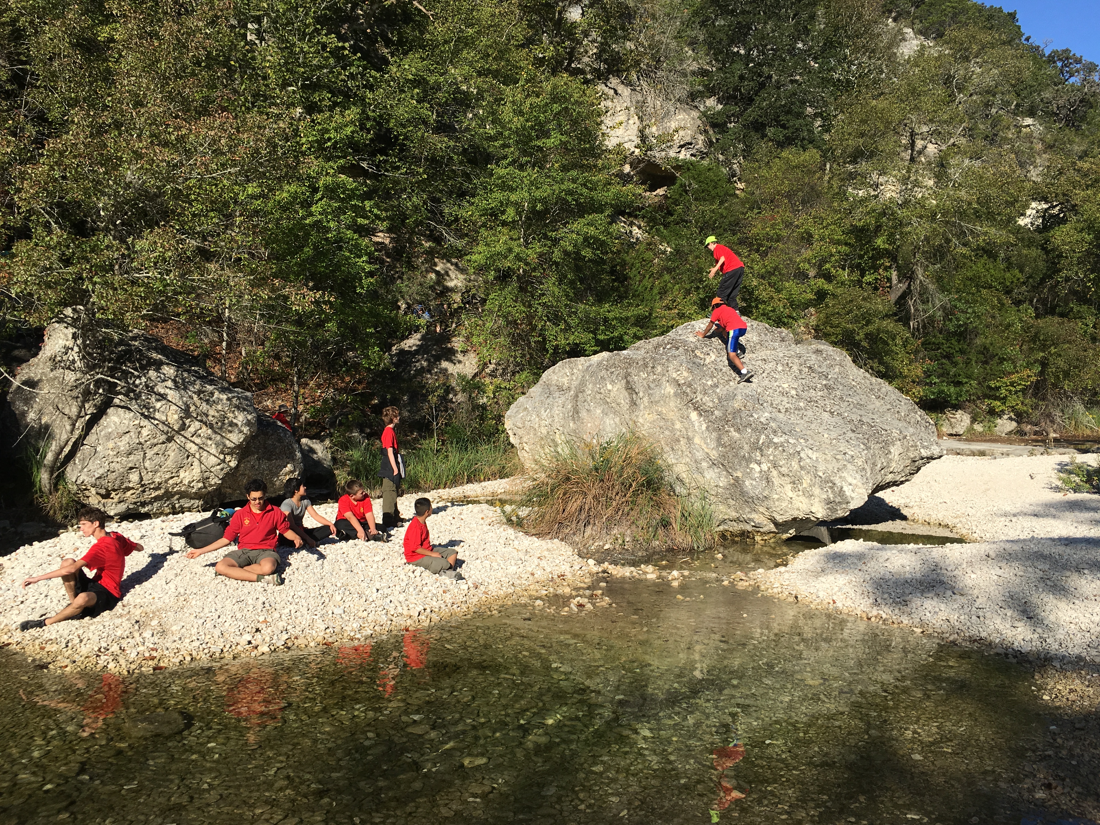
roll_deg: +0.0
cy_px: 412
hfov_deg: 61.7
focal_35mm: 29
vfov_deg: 48.2
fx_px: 922
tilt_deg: +0.3
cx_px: 550
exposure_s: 1/1789
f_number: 2.2
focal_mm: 4.15
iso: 25
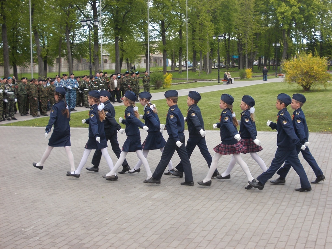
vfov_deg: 28.6
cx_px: 166
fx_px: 489
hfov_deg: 37.5
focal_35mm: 51
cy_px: 124
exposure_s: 1/160
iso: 80
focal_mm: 7.2
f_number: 3.6
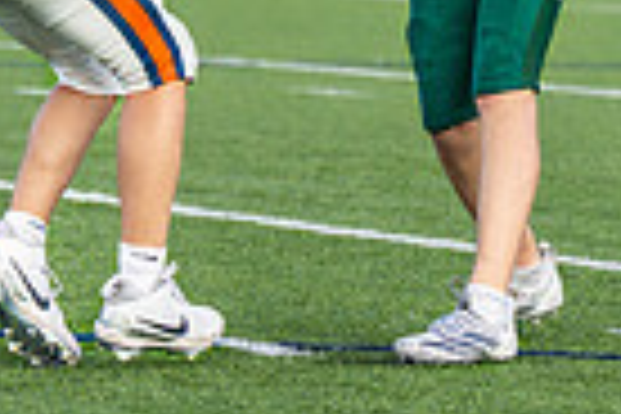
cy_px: -198
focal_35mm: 708
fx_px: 12212
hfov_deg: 2.9
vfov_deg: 1.9
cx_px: 528
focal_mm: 122
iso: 500
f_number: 2.8
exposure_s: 1/1600
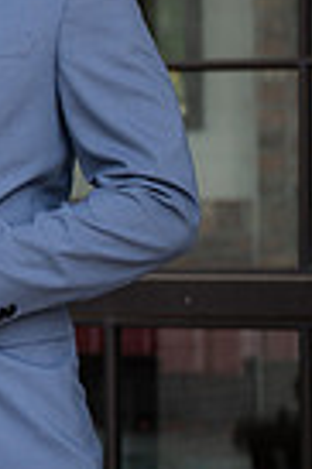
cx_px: -549
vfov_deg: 7.7
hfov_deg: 4.9
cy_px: 86
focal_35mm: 267
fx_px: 3480
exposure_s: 1/250
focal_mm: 59
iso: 250
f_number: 2.8
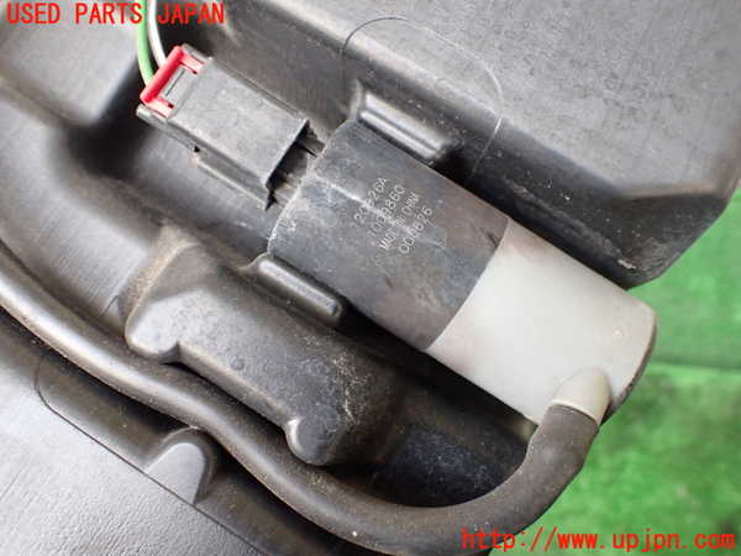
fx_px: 642
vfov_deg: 46.8
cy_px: 278
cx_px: 370
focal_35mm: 30
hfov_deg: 60.0
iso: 500
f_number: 2.3
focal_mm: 5.4
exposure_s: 1/125
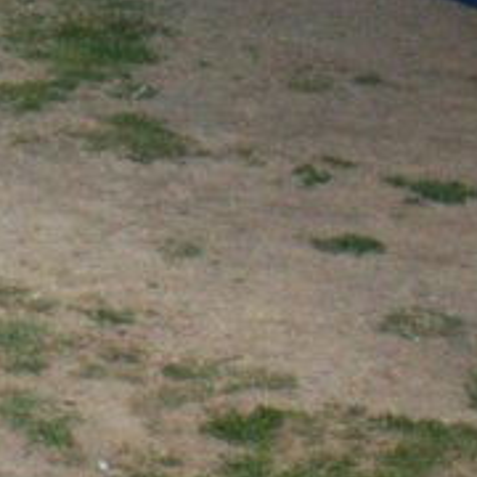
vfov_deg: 7.6
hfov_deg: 7.9
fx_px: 3352
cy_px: -620
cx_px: -387
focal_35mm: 215
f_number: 4.5
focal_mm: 5.9
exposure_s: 1/272
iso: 100
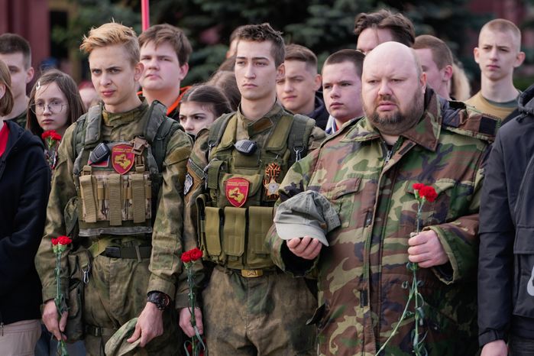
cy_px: 178
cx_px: 267
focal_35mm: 179
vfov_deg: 7.7
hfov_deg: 11.5
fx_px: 2655
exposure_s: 1/1000
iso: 320
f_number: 4.5
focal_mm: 179
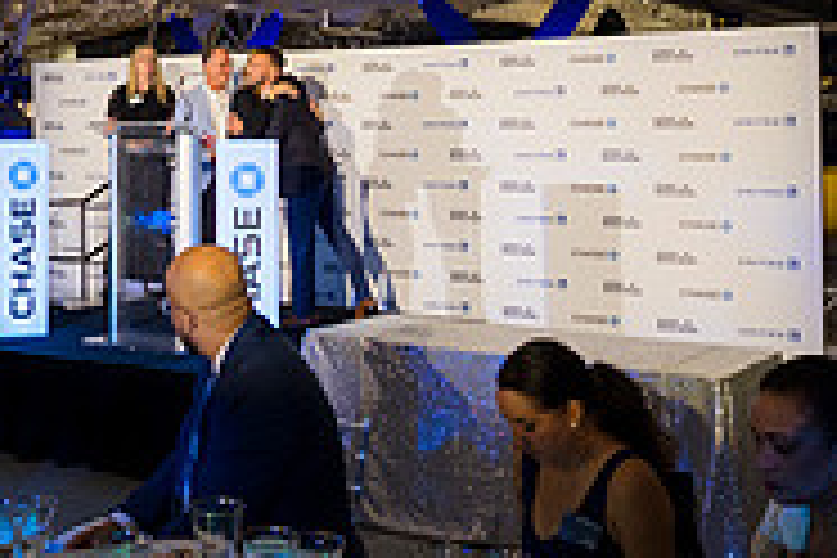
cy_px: 133
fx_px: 1162
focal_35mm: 50
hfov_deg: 37.9
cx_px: 148
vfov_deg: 26.6
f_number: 2.2
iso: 320
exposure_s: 1/80
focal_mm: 16
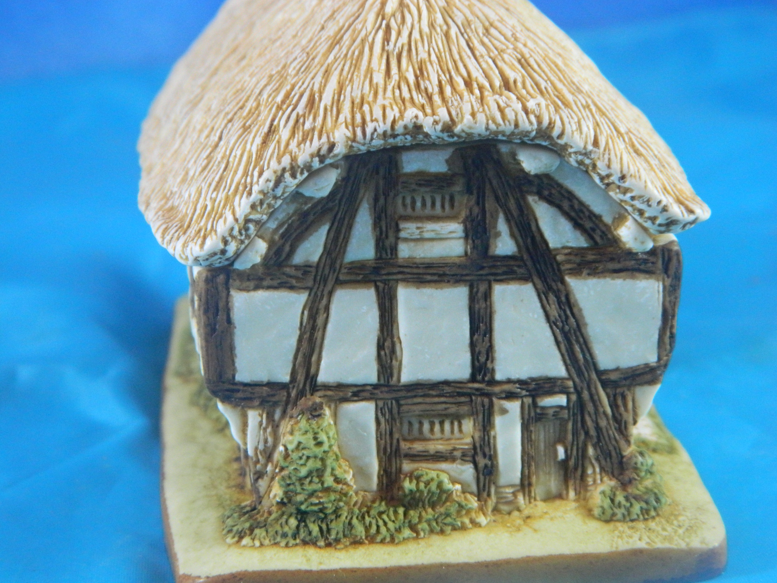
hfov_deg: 23.3
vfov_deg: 17.6
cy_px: 292
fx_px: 1885
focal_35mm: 84
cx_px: 388
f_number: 4.2
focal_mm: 15.1
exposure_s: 1/25
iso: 400
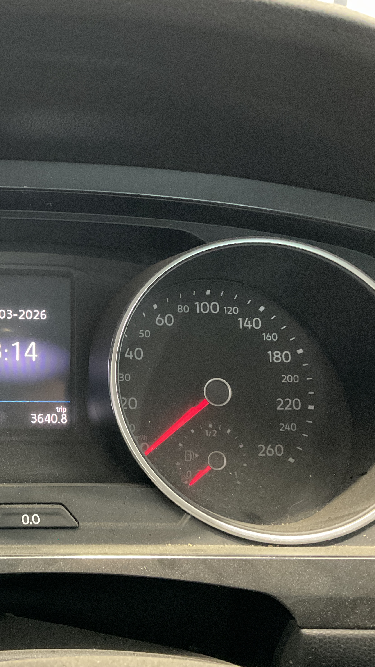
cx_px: 15
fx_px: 760
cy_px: 330
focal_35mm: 43
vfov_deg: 47.4
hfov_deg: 26.5
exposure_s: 1/30
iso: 500
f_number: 1.8
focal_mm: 3
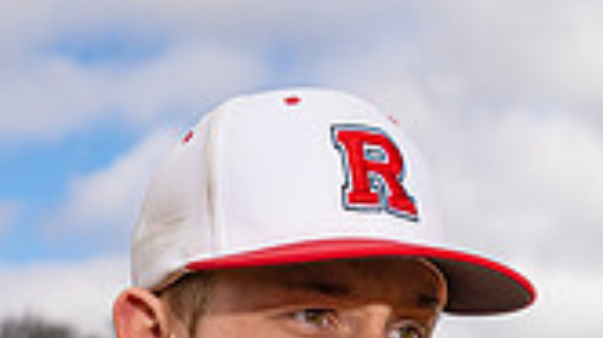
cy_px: 763
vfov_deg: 7.8
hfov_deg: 14.8
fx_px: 2316
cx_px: 240
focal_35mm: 145
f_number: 6.3
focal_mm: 51
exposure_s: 1/250
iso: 100
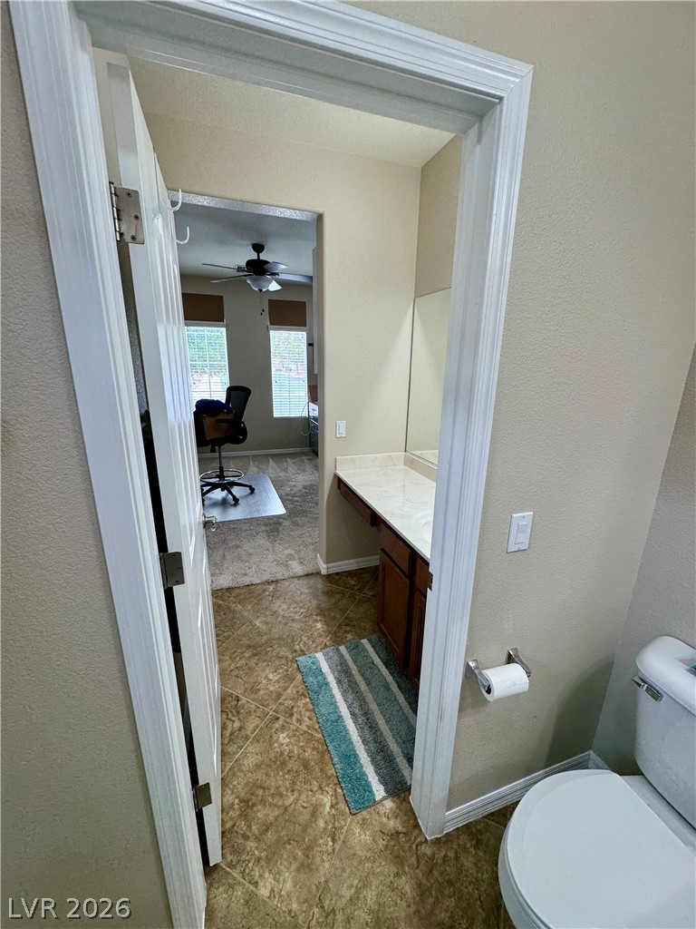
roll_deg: -1.2
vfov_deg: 102.1
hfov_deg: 85.7
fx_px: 375
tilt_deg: -16.1
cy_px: 464
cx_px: 348
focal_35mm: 14
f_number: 2.2
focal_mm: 2.22
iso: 80
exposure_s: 1/120
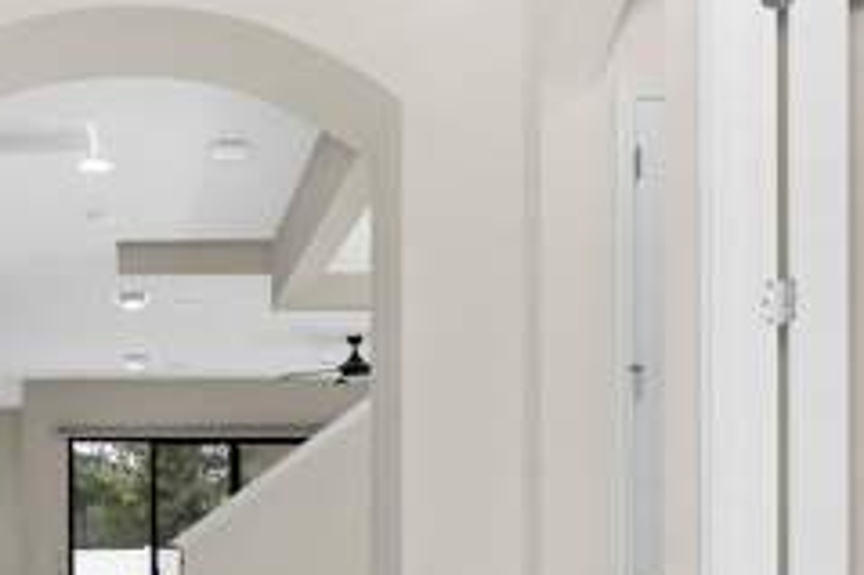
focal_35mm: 57
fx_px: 1367
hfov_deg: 34.0
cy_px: 602
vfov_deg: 22.6
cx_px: 174
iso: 200
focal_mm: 17
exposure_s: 1/3
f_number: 8
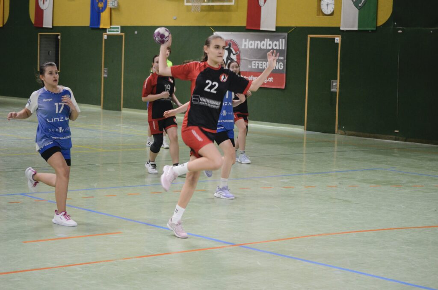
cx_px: 219
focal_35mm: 82
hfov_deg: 24.7
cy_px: 145
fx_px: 1002
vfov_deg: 16.5
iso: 1600
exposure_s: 1/250
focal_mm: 55
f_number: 4
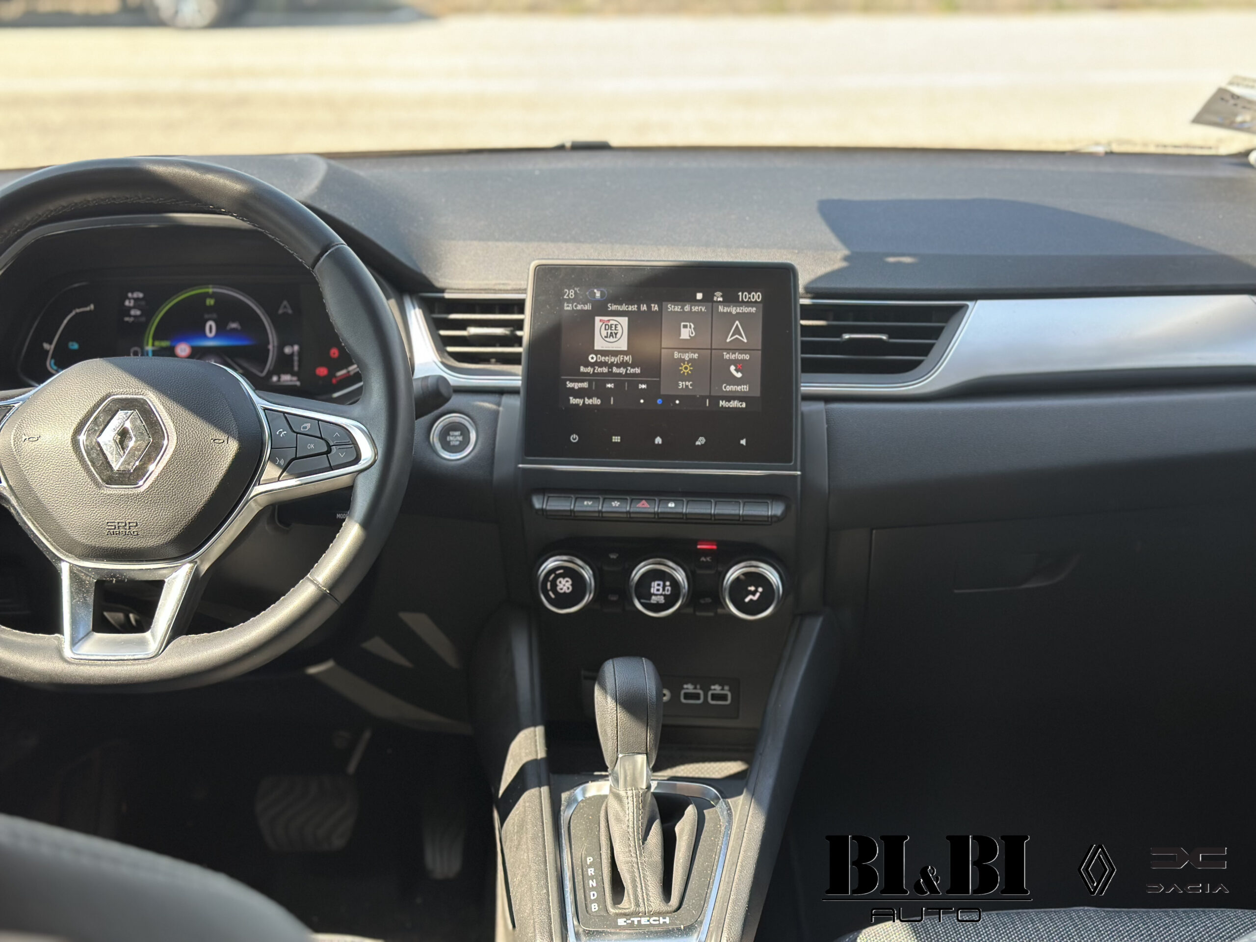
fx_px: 1742
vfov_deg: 30.3
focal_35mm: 48
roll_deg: +0.7
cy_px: 471
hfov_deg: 39.7
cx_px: 628
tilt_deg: -20.2
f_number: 1.78
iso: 80
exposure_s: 1/276
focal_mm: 6.86
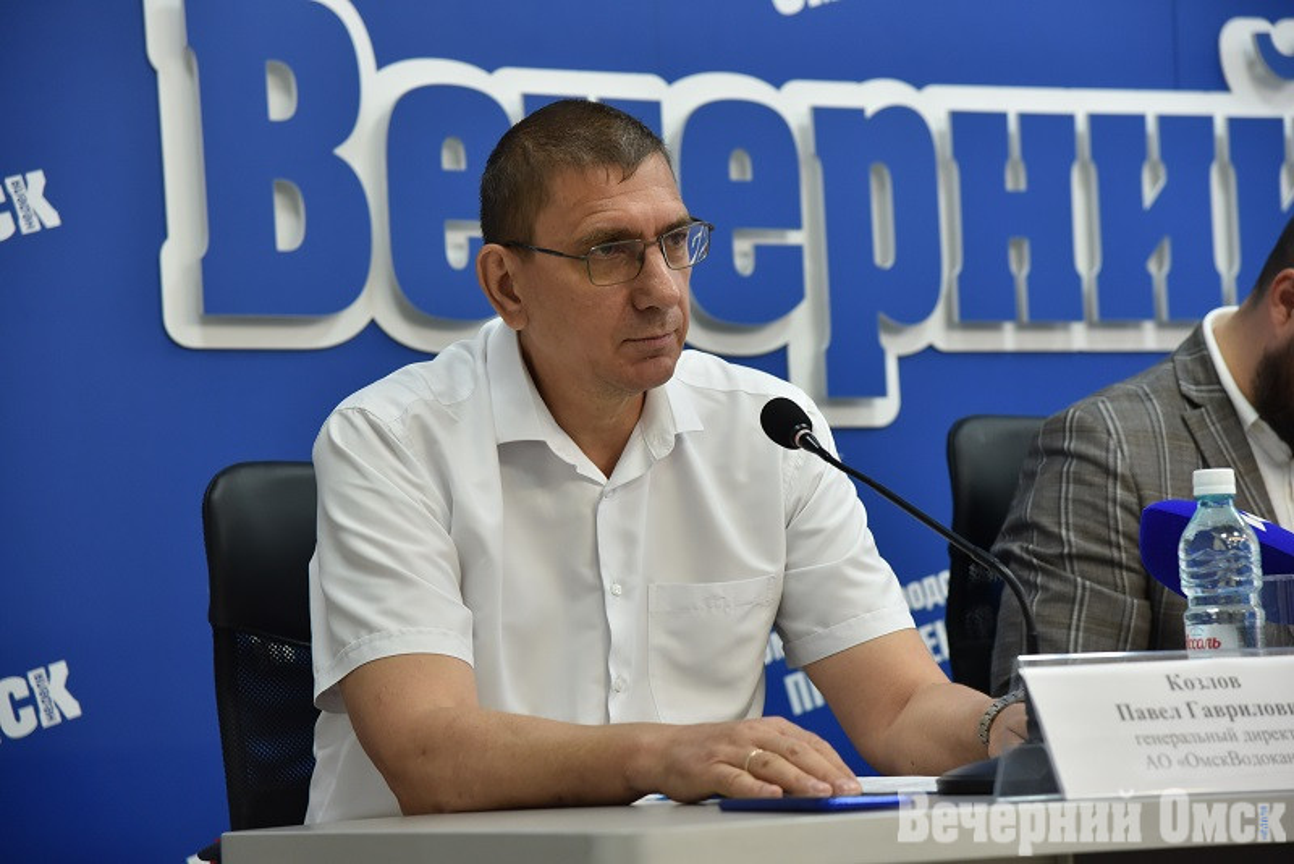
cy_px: 432
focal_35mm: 105
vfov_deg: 13.1
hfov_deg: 19.4
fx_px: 3775
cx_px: 647
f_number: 5
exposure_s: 1/160
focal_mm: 105
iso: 1000
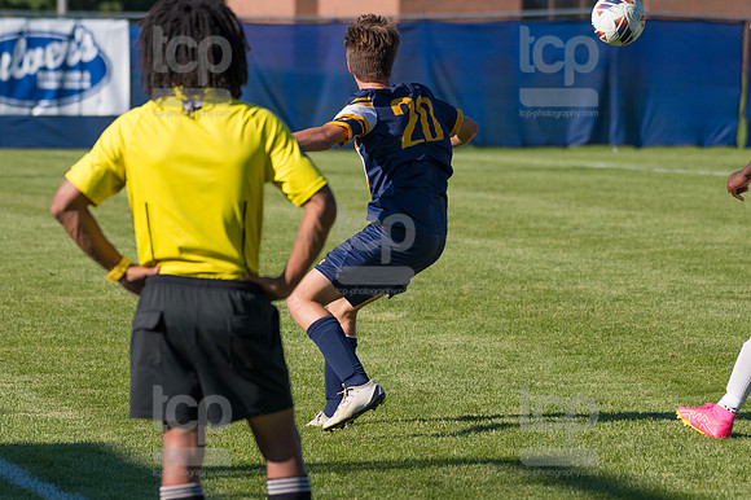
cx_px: 376
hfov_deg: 6.9
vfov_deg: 4.6
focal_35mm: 300
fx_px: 6255
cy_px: 250
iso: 320
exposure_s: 1/2000
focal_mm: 200
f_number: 5.6
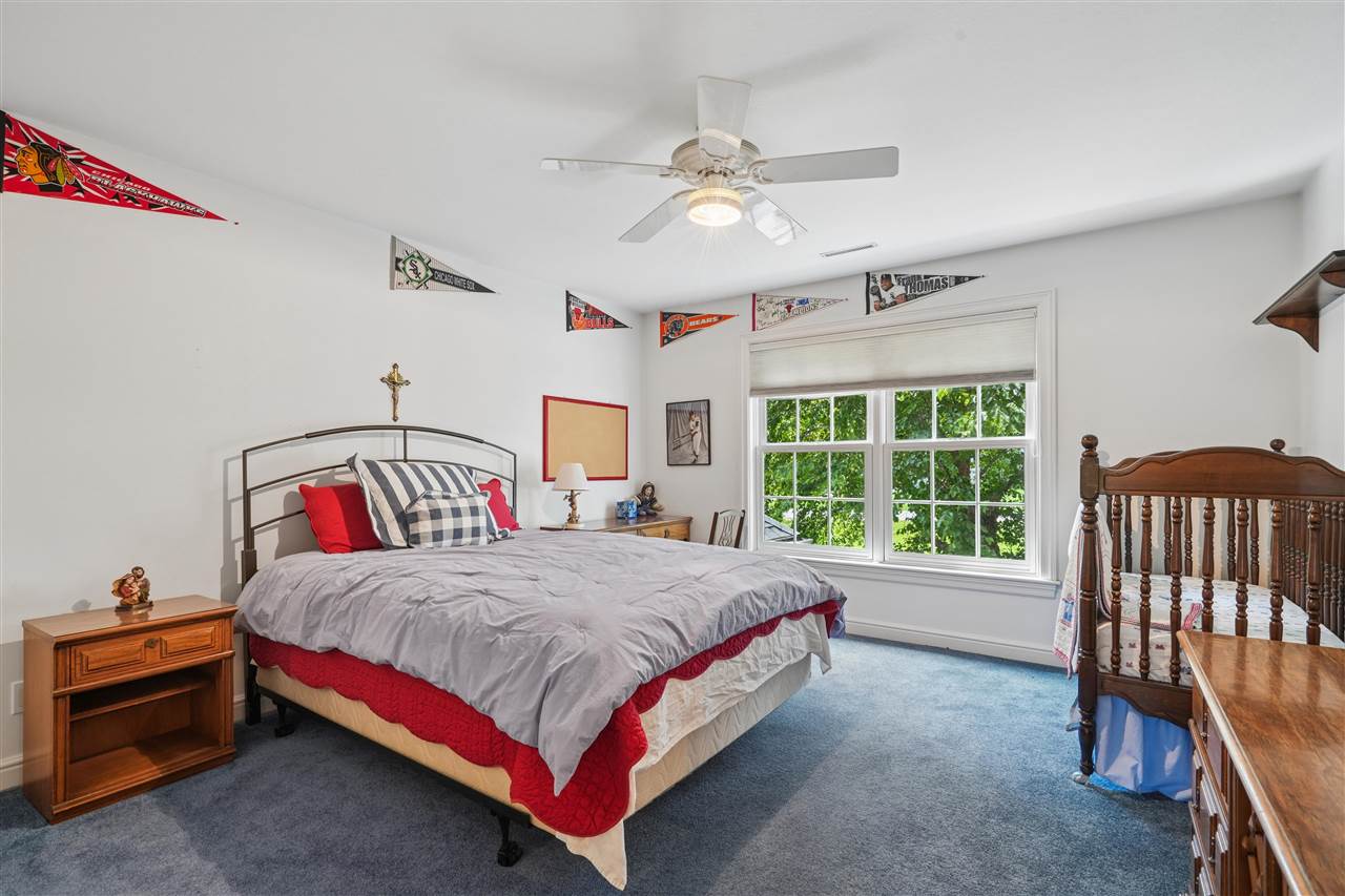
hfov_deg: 96.7
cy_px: 448
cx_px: 672
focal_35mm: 16
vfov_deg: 73.7
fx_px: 598
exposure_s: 1/8
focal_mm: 16
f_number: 10
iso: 400
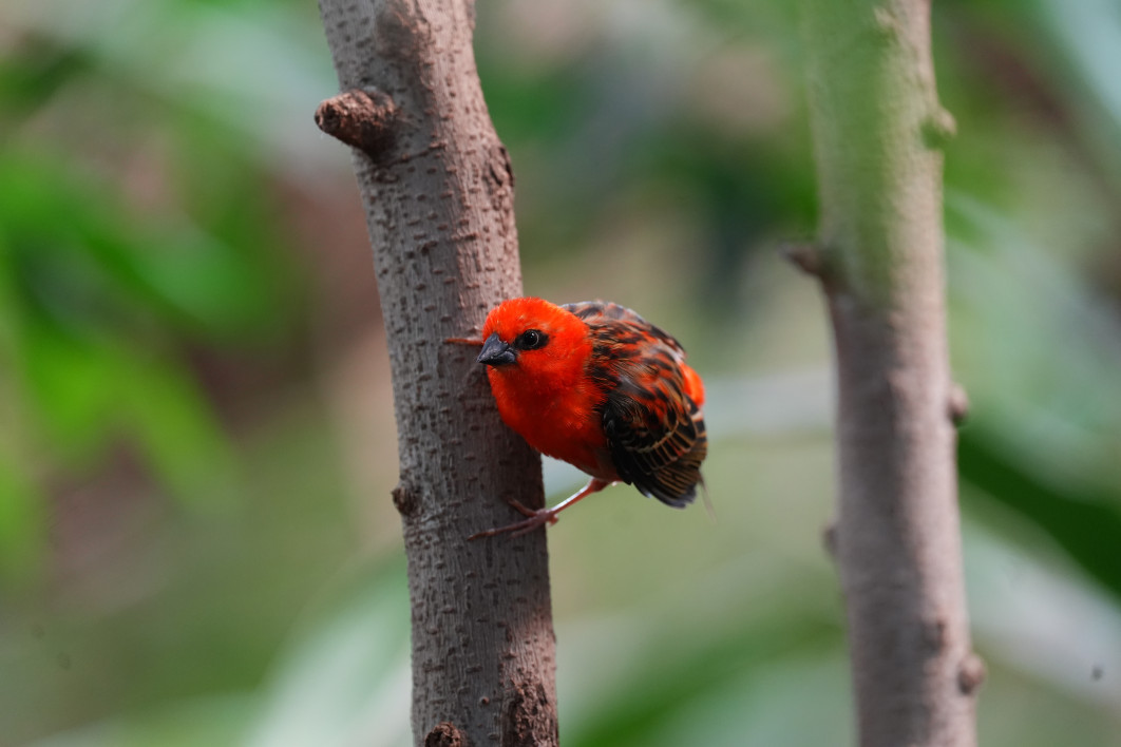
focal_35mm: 400
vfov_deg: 3.4
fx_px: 12455
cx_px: 560
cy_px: 374
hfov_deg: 5.2
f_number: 4.5
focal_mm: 400
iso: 3200
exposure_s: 1/160
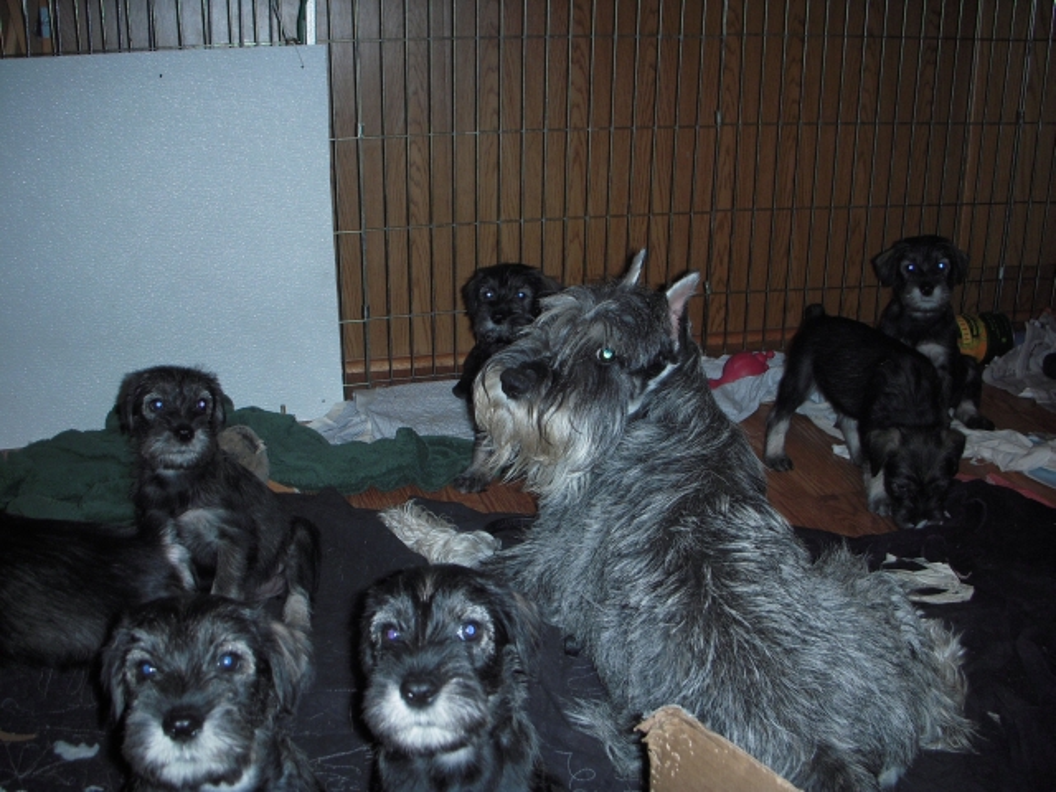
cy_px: 396
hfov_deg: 49.0
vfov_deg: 37.7
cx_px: 528
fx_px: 1159
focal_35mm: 38
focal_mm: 6.3
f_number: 3.3
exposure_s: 1/40
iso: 125
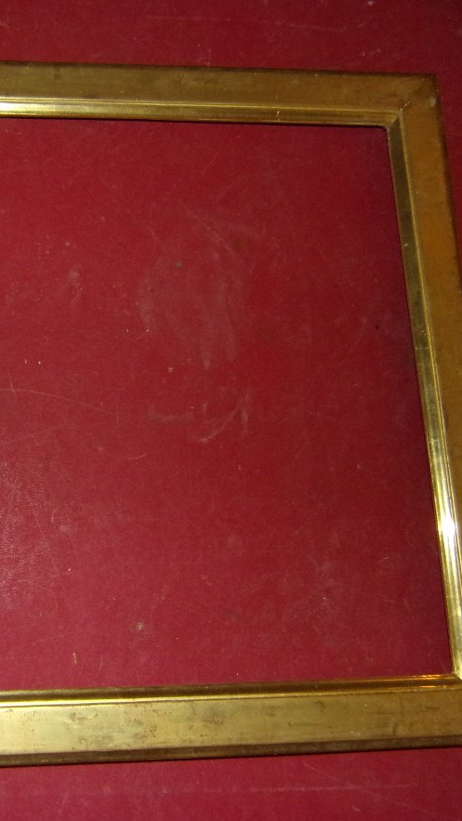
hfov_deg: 30.5
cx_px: 39
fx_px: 805
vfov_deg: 54.0
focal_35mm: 37
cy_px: 408
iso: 200
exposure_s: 1/34
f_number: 3.5
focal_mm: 4.5
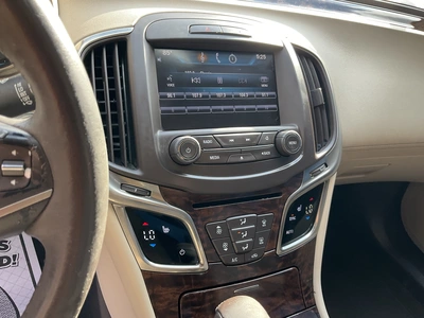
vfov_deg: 48.2
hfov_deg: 61.7
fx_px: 355
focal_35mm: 29
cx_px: 212
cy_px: 159
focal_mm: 3
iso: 50
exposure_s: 1/121
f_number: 1.8
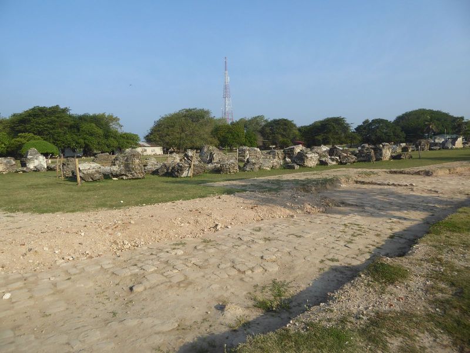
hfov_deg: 69.4
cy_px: 176
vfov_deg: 54.9
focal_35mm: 25
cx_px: 235
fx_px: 339
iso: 80
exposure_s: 1/800
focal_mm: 4.3
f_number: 3.3
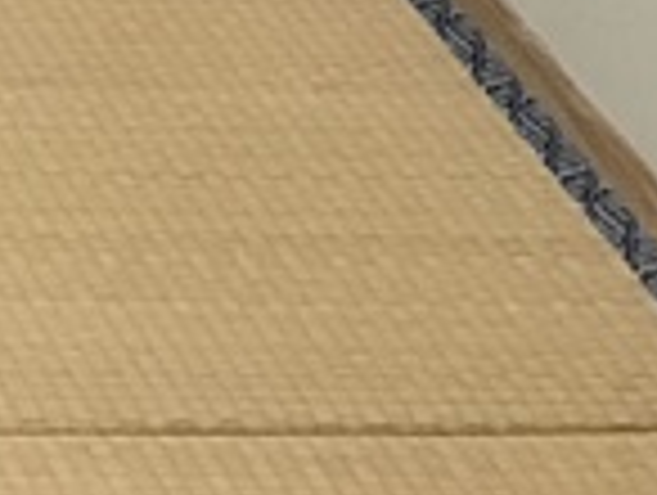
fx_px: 3726
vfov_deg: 6.7
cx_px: -1346
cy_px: -1089
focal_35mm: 196
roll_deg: -2.0
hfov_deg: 8.4
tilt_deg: -16.3
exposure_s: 1/17
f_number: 1.8
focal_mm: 3.99
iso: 100
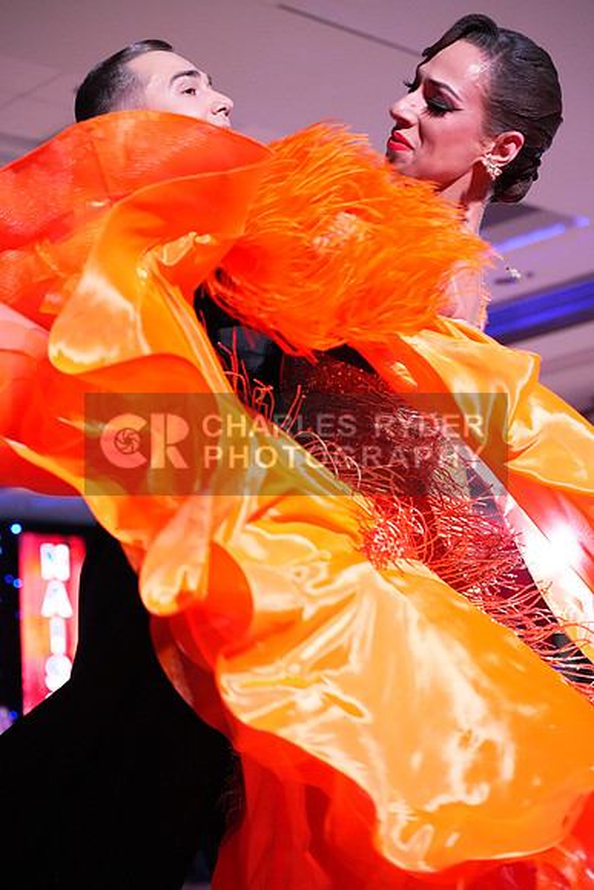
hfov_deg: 19.5
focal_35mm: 70
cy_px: 445
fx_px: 1731
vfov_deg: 28.8
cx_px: 297
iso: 10000
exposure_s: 1/400
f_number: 5
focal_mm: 70
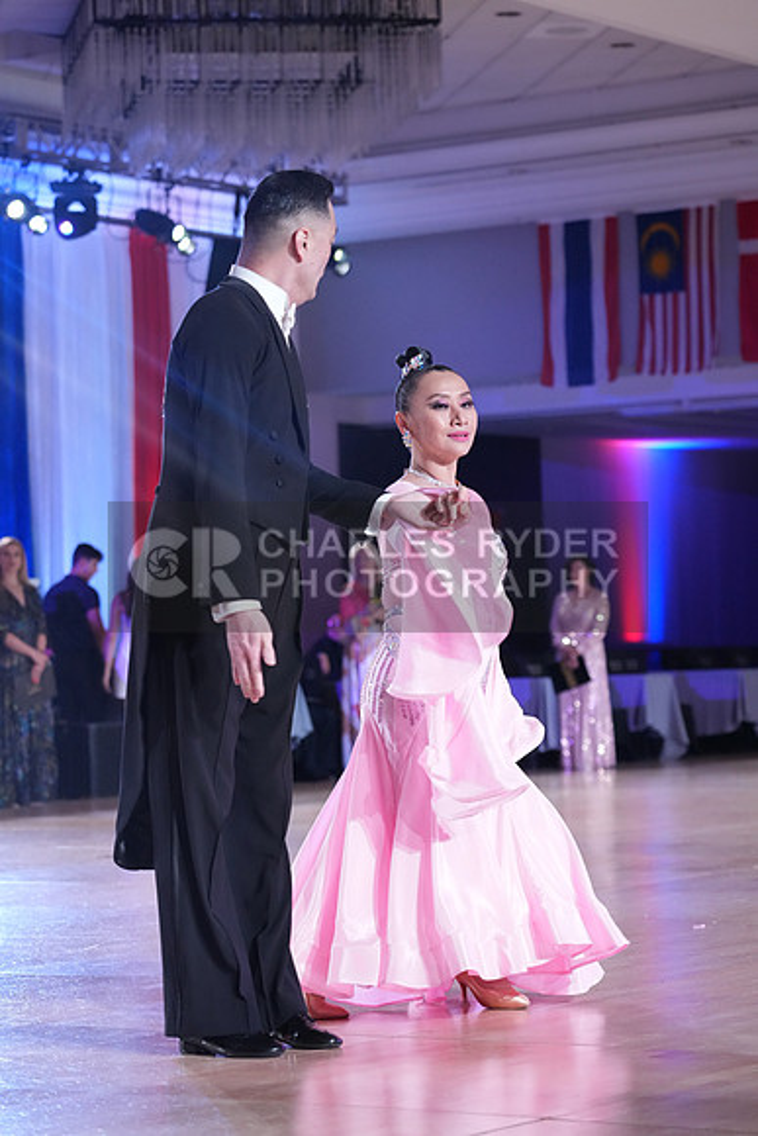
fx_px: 3314
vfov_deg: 19.5
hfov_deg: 13.0
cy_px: 568
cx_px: 379
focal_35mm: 105
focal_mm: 105
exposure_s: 1/250
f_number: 4.5
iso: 4000
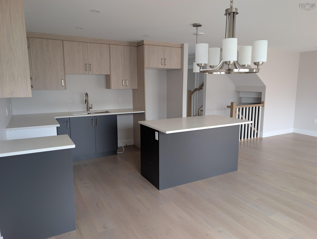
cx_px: 158
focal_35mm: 24
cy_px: 120
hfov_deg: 71.5
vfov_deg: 56.9
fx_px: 220
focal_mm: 6.9
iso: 23
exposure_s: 1/23.8
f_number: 1.68
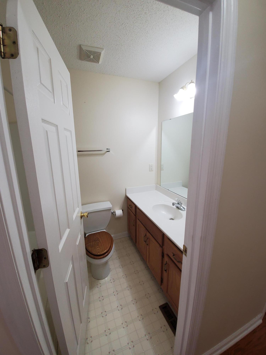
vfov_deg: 106.2
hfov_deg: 89.9
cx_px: 133
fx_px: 133
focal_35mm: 13
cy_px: 178
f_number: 2.2
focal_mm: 1.8
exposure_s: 1/60
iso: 160
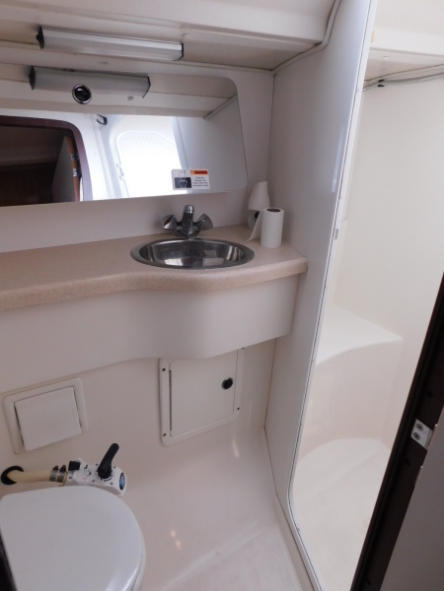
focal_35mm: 23
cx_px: 222
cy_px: 296
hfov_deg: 58.9
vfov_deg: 73.9
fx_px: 393
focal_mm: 4
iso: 125
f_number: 3
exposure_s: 1/80
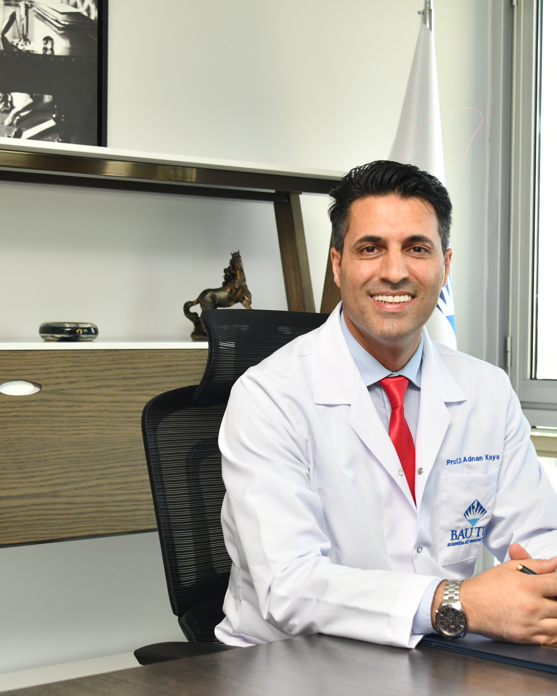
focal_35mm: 71
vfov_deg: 26.8
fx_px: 1463
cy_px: 348
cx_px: 301
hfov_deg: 21.6
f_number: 5.6
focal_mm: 50
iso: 1000
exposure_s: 1/125
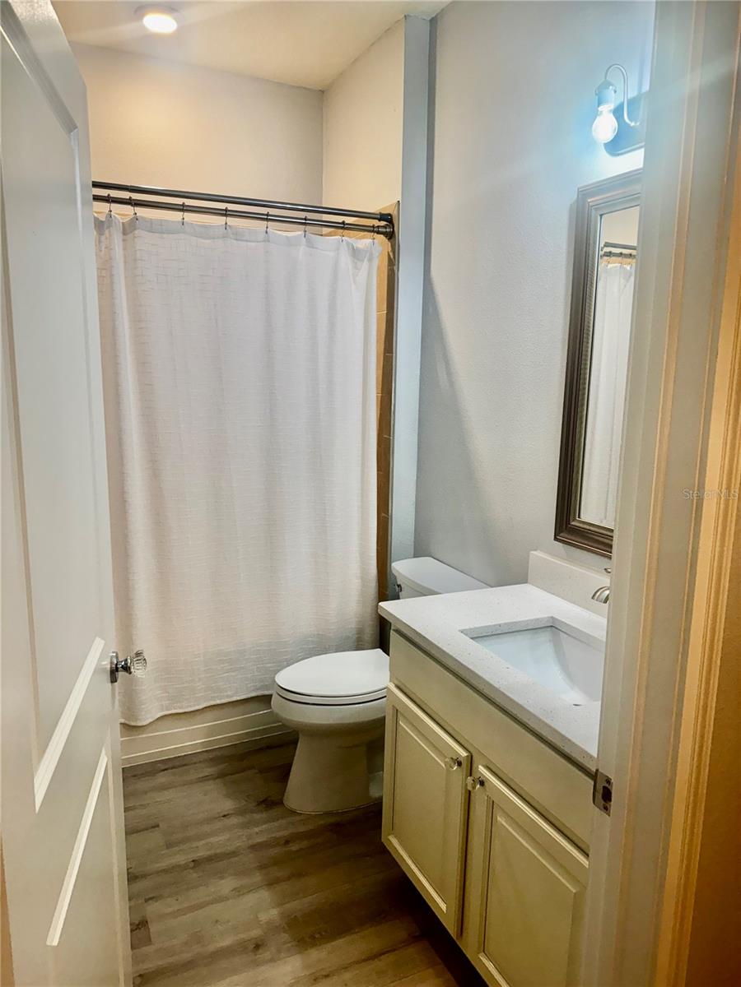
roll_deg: -1.6
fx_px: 685
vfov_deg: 71.6
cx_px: 370
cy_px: 494
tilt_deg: -10.8
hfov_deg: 56.8
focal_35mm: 24
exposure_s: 1/120
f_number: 1.78
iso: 160
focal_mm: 6.76
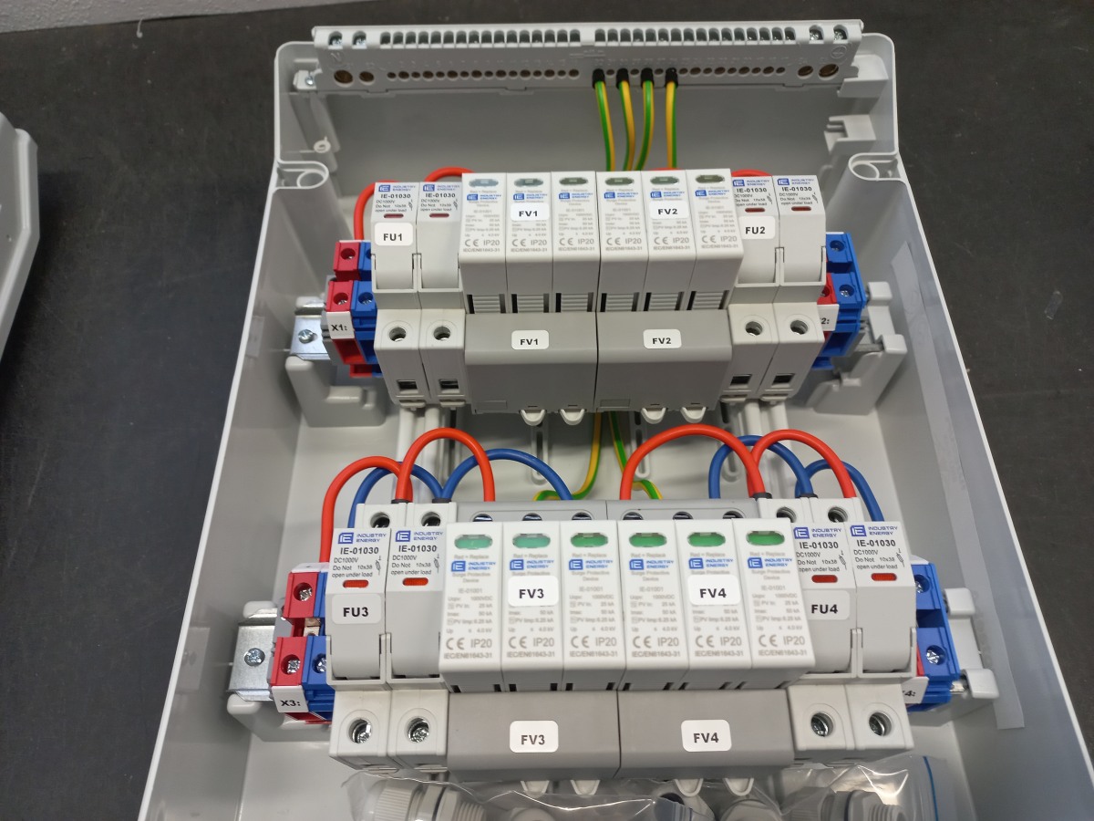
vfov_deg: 54.9
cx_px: 547
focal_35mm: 25
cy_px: 410
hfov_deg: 69.4
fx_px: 790
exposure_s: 1/50
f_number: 1.8
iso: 100
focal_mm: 4.6
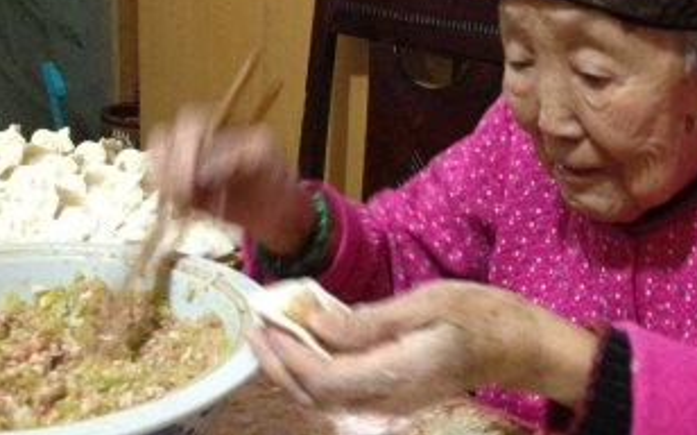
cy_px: 201
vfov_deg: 22.0
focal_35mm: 59
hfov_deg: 34.2
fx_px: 1120
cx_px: 477
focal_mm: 4.28
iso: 400
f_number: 2.4
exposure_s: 1/15
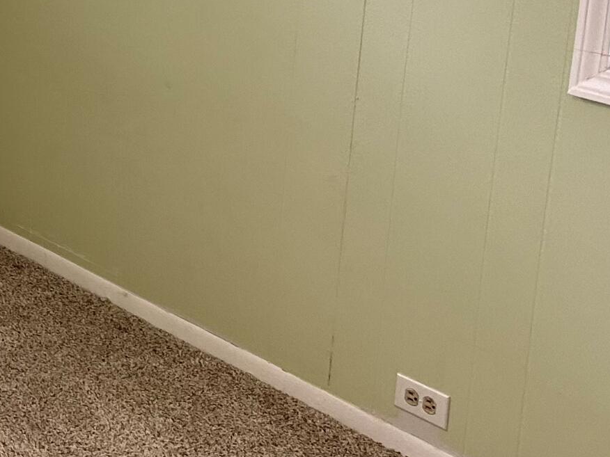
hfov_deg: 18.8
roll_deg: -0.9
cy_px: -79
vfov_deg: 16.0
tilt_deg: -10.0
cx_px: -365
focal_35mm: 89
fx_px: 1568
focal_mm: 5.7
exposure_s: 1/121
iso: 100
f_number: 1.5
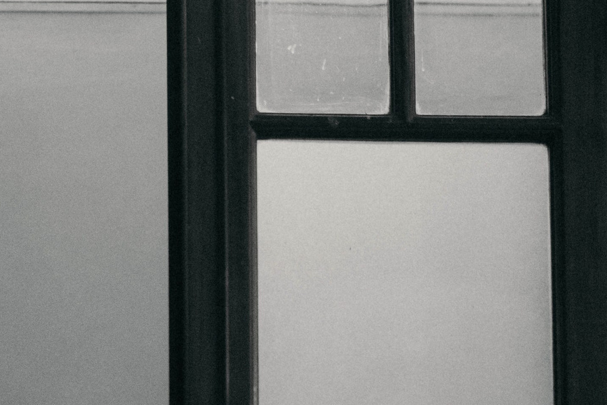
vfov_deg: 8.8
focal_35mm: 155
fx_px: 2614
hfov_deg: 12.8
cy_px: 351
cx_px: -175
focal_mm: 35
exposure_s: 1/200
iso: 800
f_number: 2.2
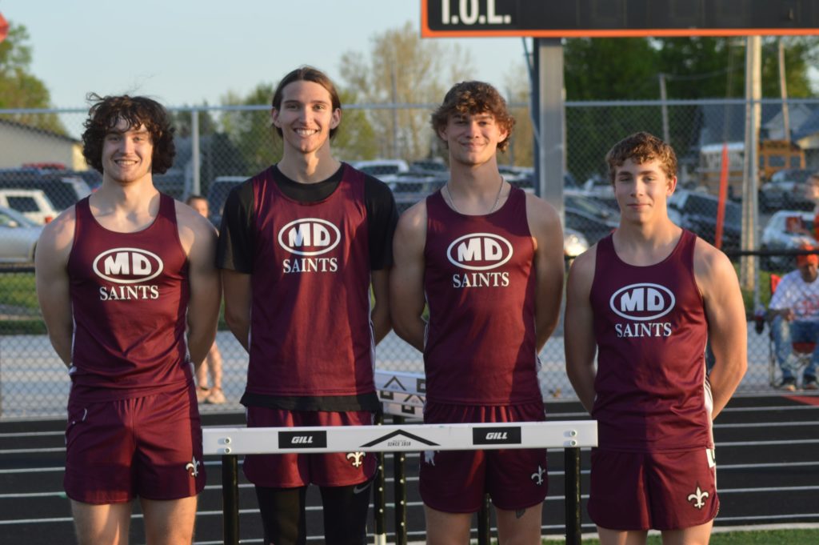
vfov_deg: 13.0
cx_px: 410
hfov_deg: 19.5
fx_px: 2387
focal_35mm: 105
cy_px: 272
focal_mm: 70
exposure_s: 1/400
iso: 400
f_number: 5
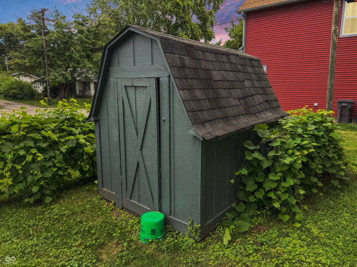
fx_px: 247
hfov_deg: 71.6
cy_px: 134
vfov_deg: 56.8
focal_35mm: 24
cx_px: 178
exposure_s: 1/610
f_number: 1.8
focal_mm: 6.76
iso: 80
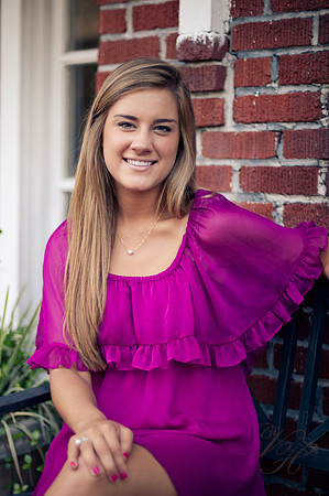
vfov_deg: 39.6
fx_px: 687
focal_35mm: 50
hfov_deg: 26.9
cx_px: 164
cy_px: 248
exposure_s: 1/500
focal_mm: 50
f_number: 1.4
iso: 250
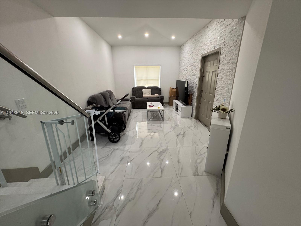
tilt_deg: -17.3
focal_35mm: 14
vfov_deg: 85.7
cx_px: 150
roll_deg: +0.4
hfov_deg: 102.1
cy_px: 113
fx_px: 122
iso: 200
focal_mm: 2.22
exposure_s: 1/60
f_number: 2.2
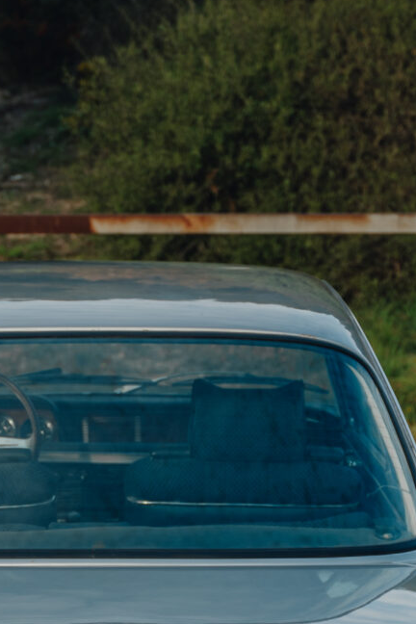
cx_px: 93
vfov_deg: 13.1
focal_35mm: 156
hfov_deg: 8.8
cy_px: 533
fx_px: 2697
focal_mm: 39.4
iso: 125
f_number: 2.8
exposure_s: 1/500
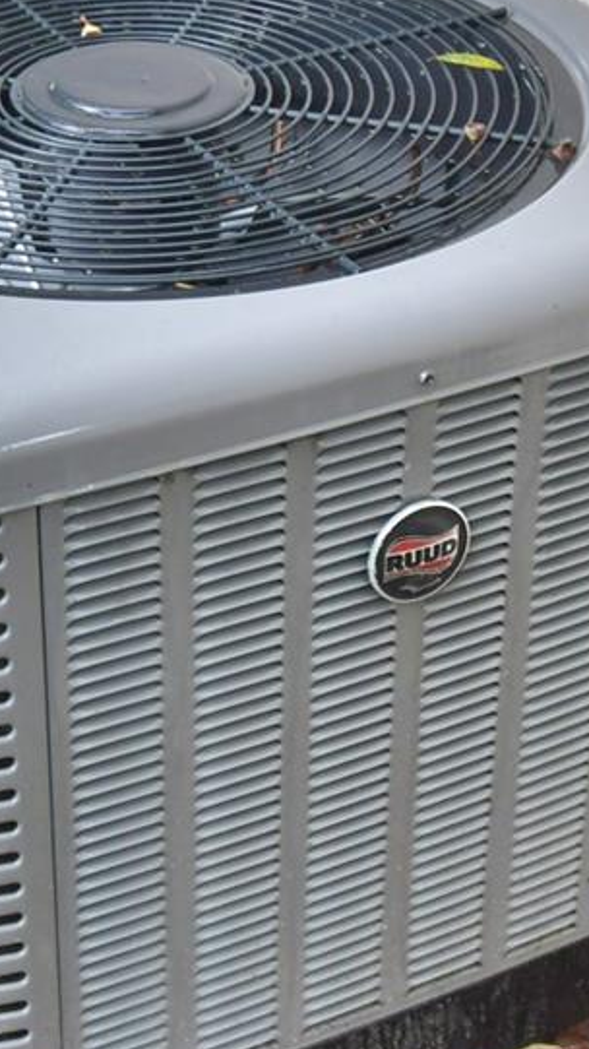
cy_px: 337
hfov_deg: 12.9
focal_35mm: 93
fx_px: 2584
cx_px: 110
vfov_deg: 22.8
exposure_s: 1/30
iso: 450
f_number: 5.6
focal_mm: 20
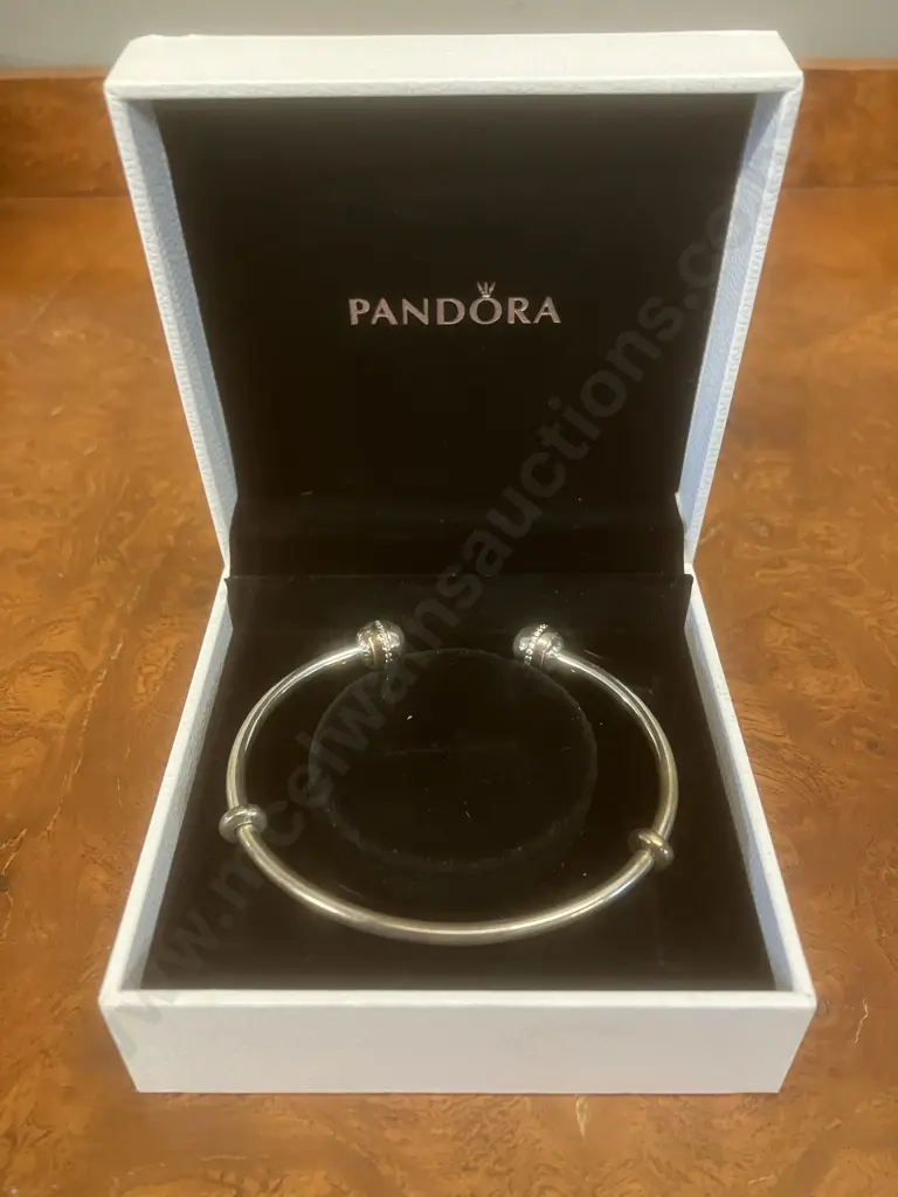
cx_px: 449
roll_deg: +0.7
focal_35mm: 28
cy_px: 598
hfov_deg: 49.7
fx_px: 968
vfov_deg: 63.4
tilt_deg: -39.9
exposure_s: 1/33
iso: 320
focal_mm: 3.99
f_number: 1.8
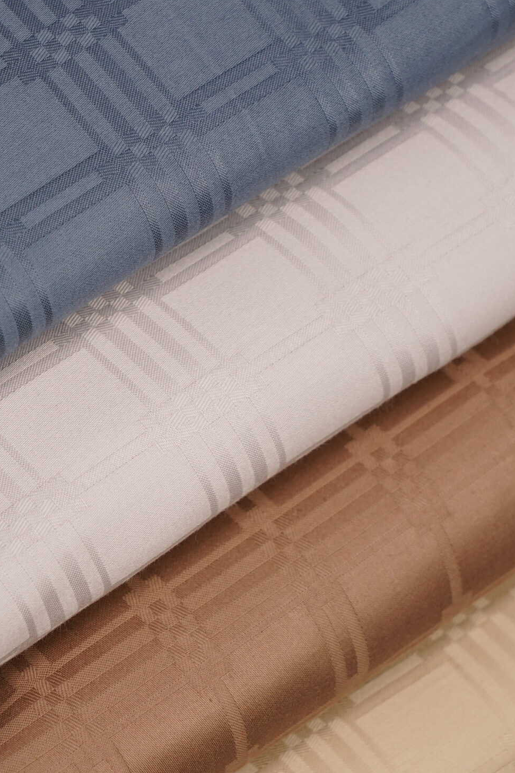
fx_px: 2640
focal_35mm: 123
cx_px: 74
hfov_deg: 11.1
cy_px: 273
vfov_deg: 16.6
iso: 1000
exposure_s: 1/200
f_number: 8
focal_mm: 70
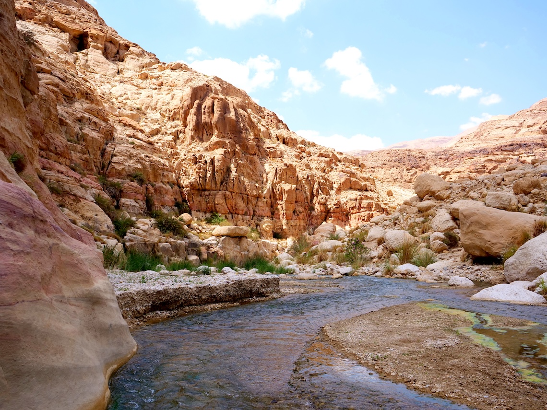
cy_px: 205
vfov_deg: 44.2
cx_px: 274
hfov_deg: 56.8
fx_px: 506
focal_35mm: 32
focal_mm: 16
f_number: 4
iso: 200
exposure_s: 1/1600
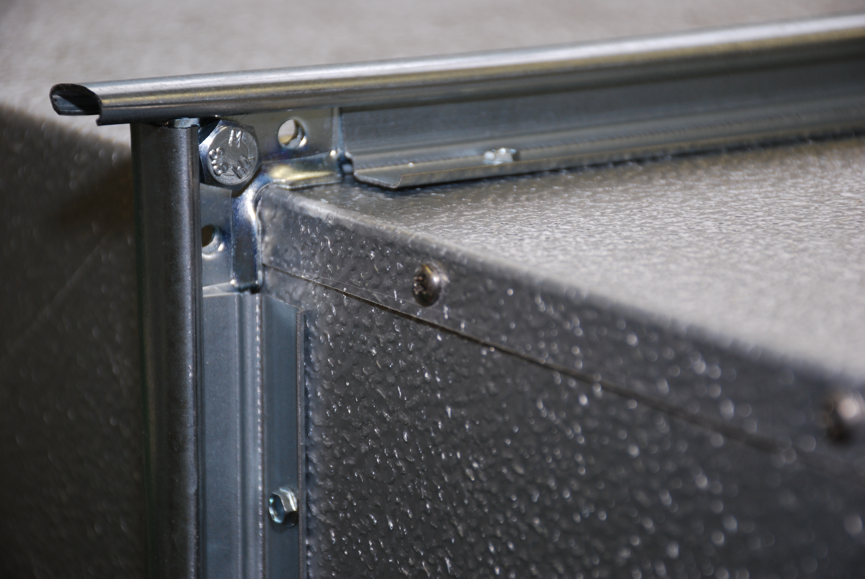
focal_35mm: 135
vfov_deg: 10.2
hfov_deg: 15.2
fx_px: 3248
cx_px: 432
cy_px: 290
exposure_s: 1/60
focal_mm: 90
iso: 200
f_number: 5.6
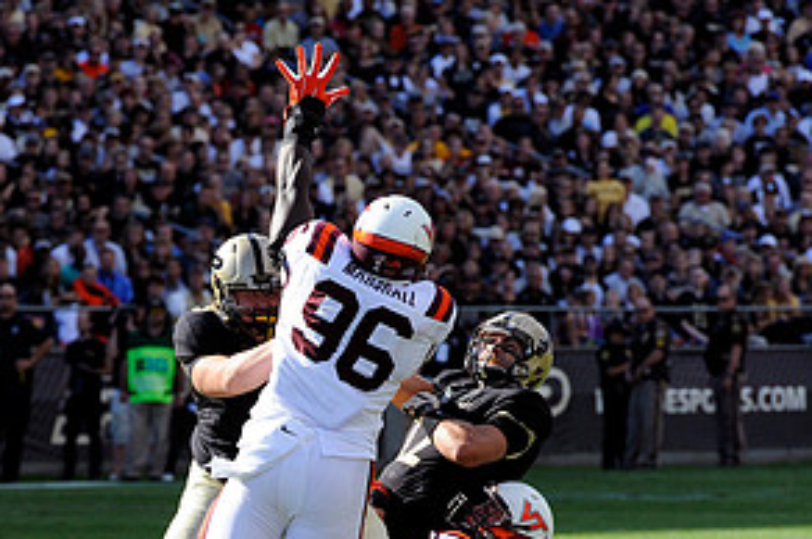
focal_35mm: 309
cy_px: 375
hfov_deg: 6.7
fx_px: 6962
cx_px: 402
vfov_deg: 4.4
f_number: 6.3
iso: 500
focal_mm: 200
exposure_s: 1/1000
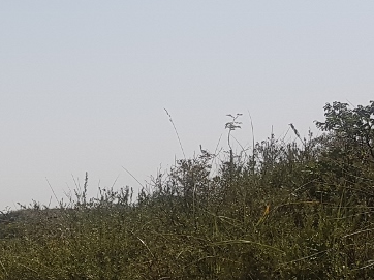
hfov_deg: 19.2
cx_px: -154
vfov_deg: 15.8
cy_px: 257
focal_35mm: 92
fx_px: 993
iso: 40
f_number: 1.7
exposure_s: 1/5152
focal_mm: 4.2
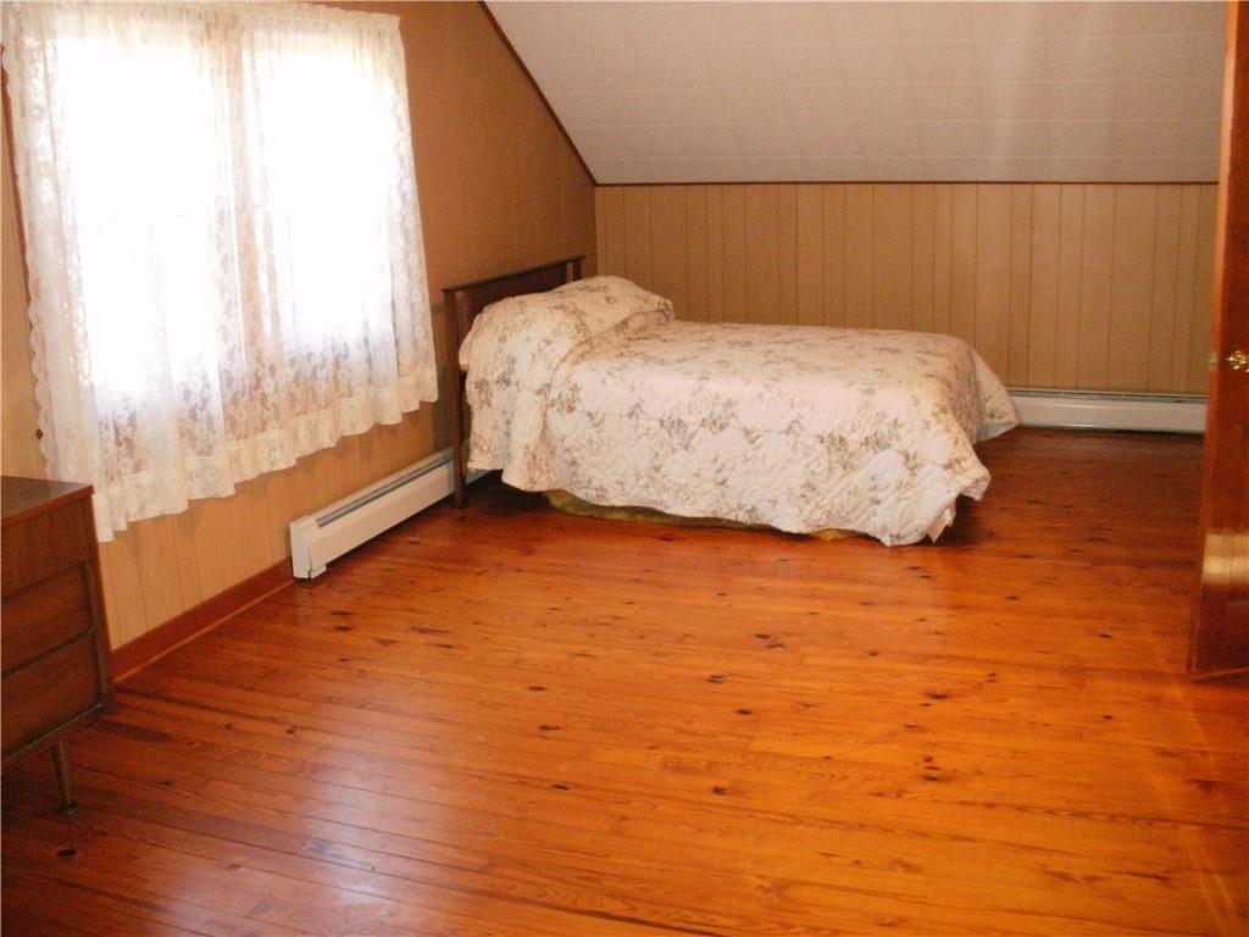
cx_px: 624
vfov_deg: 39.7
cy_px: 468
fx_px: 1299
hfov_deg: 51.4
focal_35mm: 36
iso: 500
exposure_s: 1/30
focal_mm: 6.3
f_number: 3.5
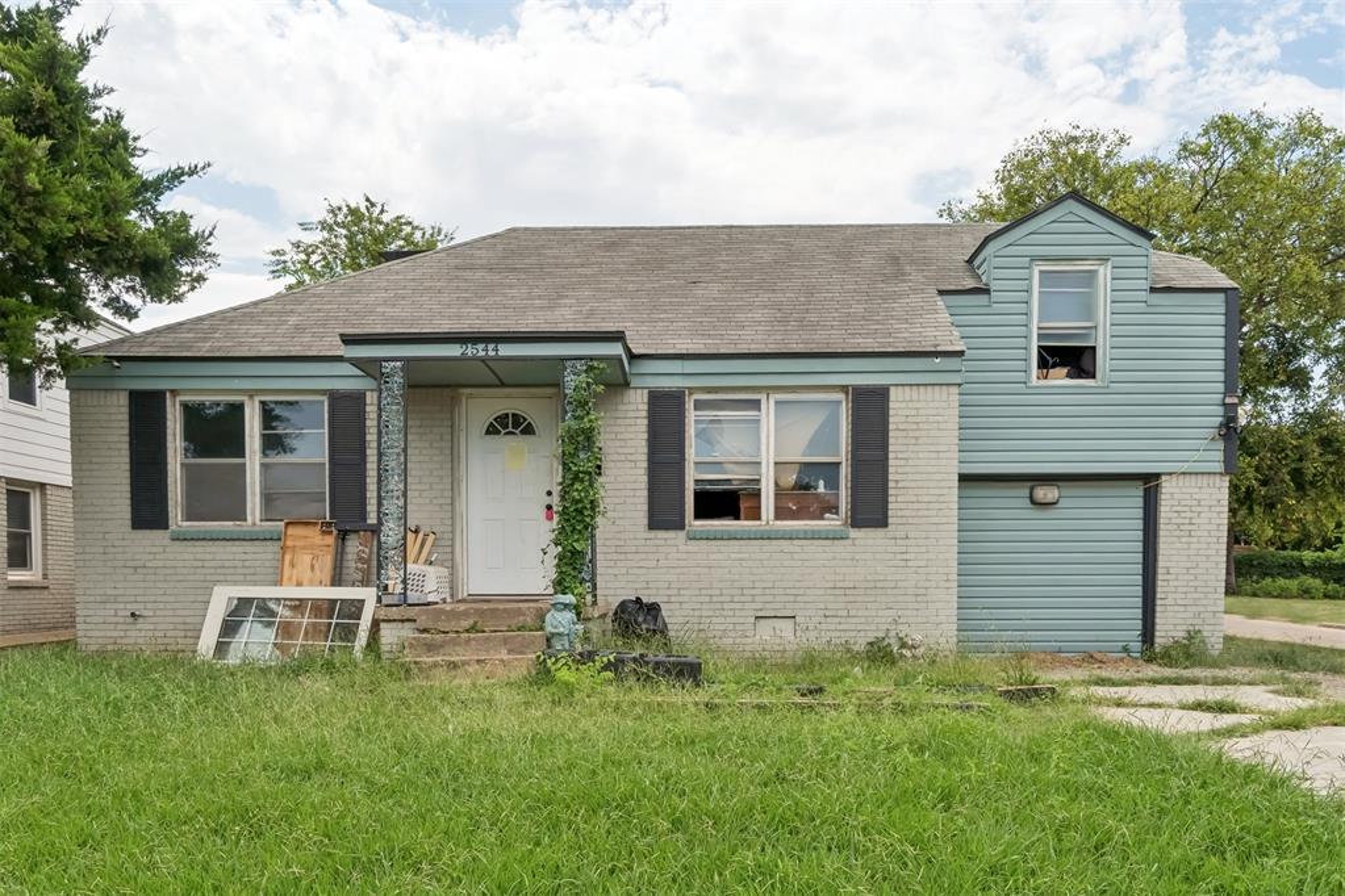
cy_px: 448
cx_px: 672
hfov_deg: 70.4
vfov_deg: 50.4
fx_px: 953
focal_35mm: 26
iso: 100
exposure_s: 1/320
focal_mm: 17
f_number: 9
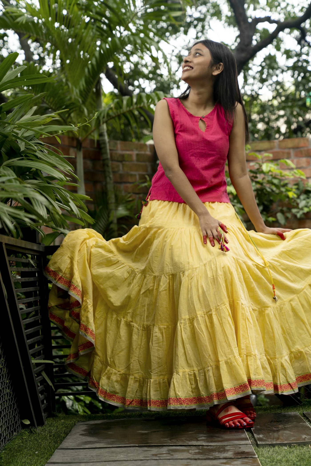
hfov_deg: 19.5
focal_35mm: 70
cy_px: 233
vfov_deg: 28.8
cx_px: 156
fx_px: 907
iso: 200
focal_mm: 70
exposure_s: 1/160
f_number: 4.5
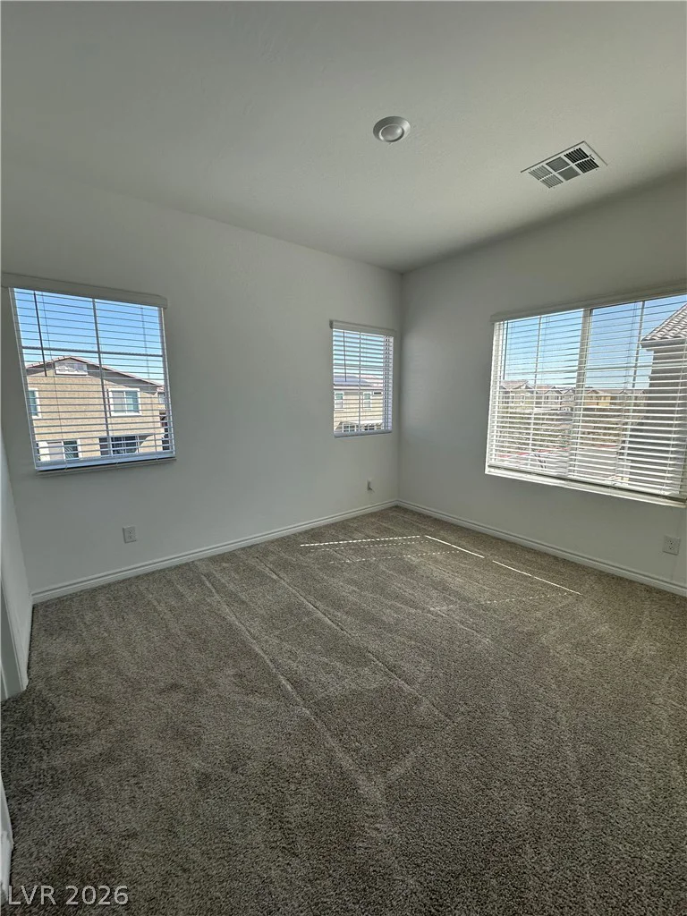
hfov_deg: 85.7
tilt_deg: -8.2
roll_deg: -0.4
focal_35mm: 14
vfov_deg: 102.1
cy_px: 458
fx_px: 370
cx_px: 344
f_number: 2.2
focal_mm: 2.22
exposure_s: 1/269
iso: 40
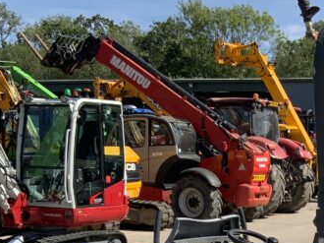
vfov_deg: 15.7
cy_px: 297
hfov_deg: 20.9
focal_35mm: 90
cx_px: 340
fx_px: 842
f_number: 1.8
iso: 16
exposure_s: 1/1675
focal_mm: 3
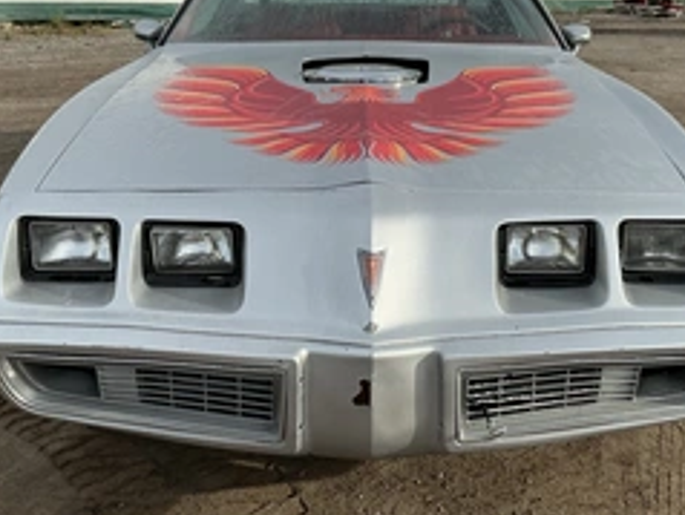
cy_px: 224
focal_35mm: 47
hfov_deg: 40.3
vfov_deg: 30.9
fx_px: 931
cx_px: 383
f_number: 1.8
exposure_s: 1/1342
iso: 25
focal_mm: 3
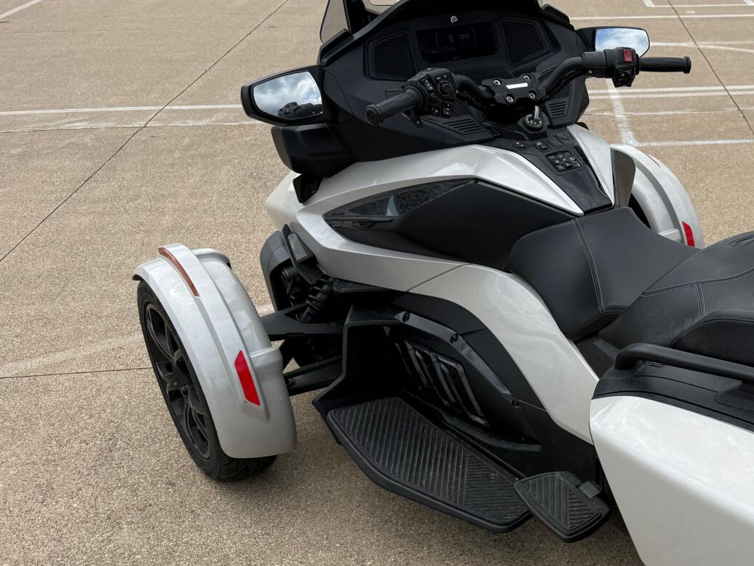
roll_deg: -2.0
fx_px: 1002
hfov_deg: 37.9
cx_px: 708
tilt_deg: -30.1
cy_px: 386
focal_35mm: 46
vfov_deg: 31.2
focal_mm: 6.76
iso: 80
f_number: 1.78
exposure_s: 1/4167
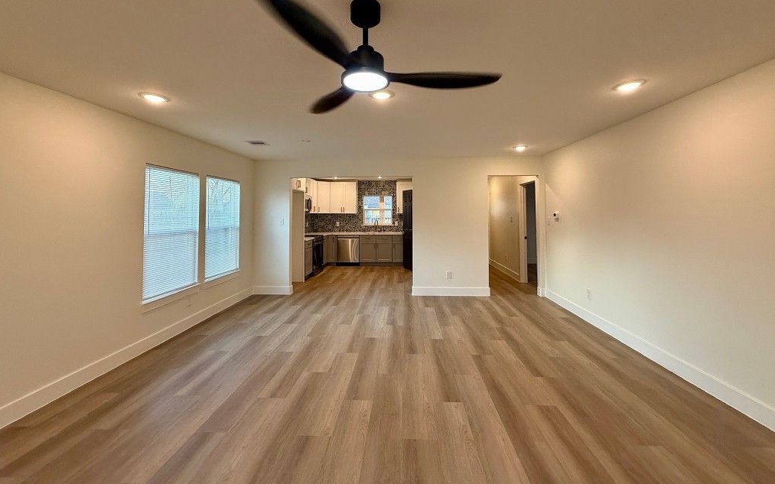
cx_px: 389
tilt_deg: +2.0
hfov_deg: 101.5
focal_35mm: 15
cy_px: 202
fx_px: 317
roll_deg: +0.3
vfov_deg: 74.2
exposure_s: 1/120
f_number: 2.2
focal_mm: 2.22
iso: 160
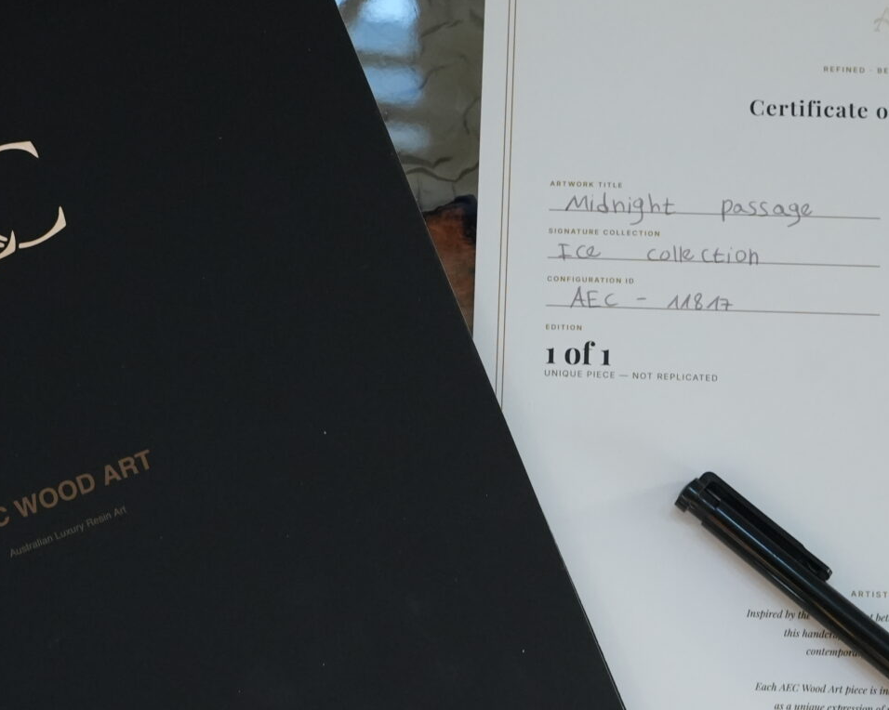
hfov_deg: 21.7
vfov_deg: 17.4
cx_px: 483
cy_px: 425
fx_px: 2314
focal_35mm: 88
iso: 3200
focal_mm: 35
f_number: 6.3
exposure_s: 1/60
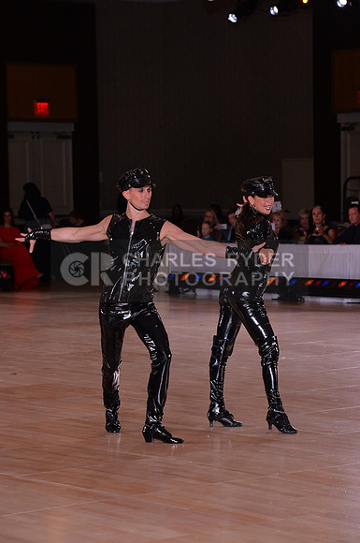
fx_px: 1956
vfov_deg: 15.8
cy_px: 272
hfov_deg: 10.5
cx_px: 180
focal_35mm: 130
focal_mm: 130
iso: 2000
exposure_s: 1/250
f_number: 6.3
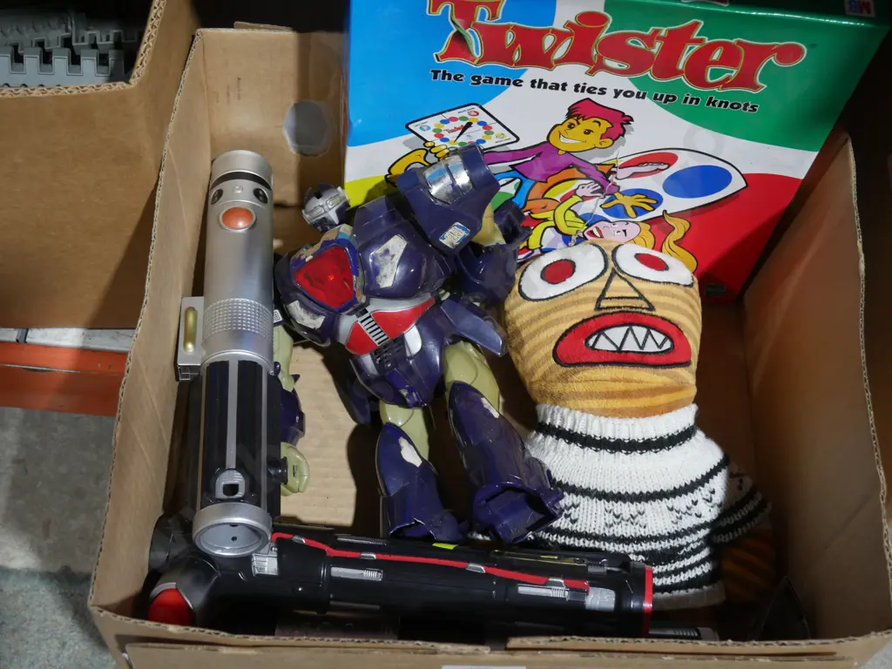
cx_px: 446
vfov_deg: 30.3
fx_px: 1237
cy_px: 334
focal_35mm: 48
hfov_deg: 39.7
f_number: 5.2
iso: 800
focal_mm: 24
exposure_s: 1/60
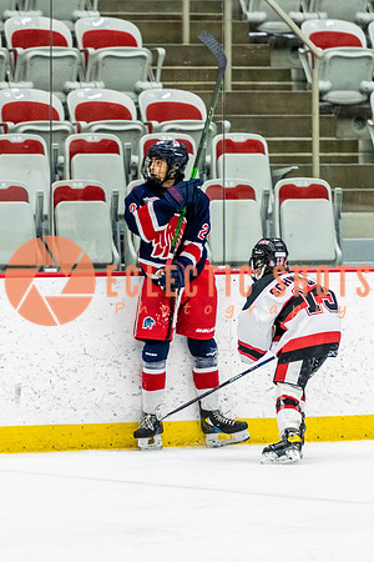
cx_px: 131
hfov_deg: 3.8
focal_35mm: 364
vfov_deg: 5.7
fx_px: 5674
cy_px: 308
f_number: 2.8
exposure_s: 1/640
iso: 2800
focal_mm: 190
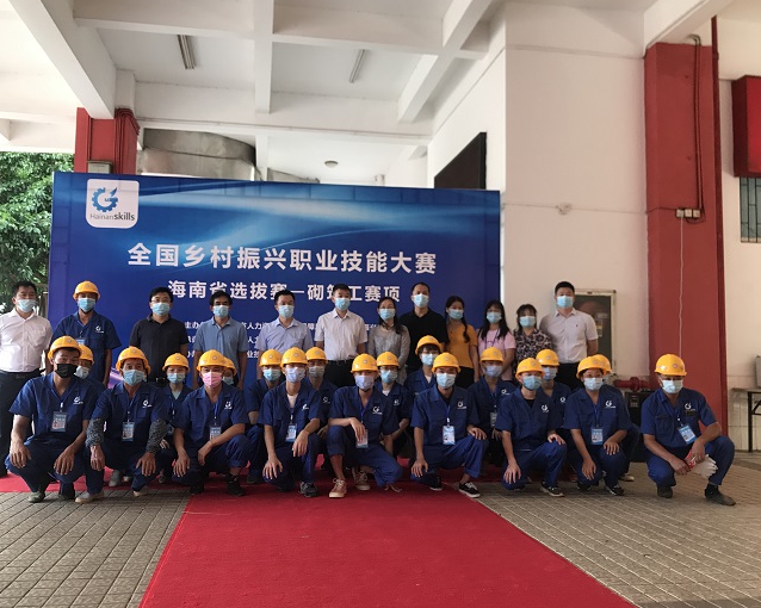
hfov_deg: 58.8
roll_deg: -1.0
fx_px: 675
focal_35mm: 30
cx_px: 367
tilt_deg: +4.2
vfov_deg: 48.5
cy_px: 297
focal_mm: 3.99
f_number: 1.8
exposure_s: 1/33
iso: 25
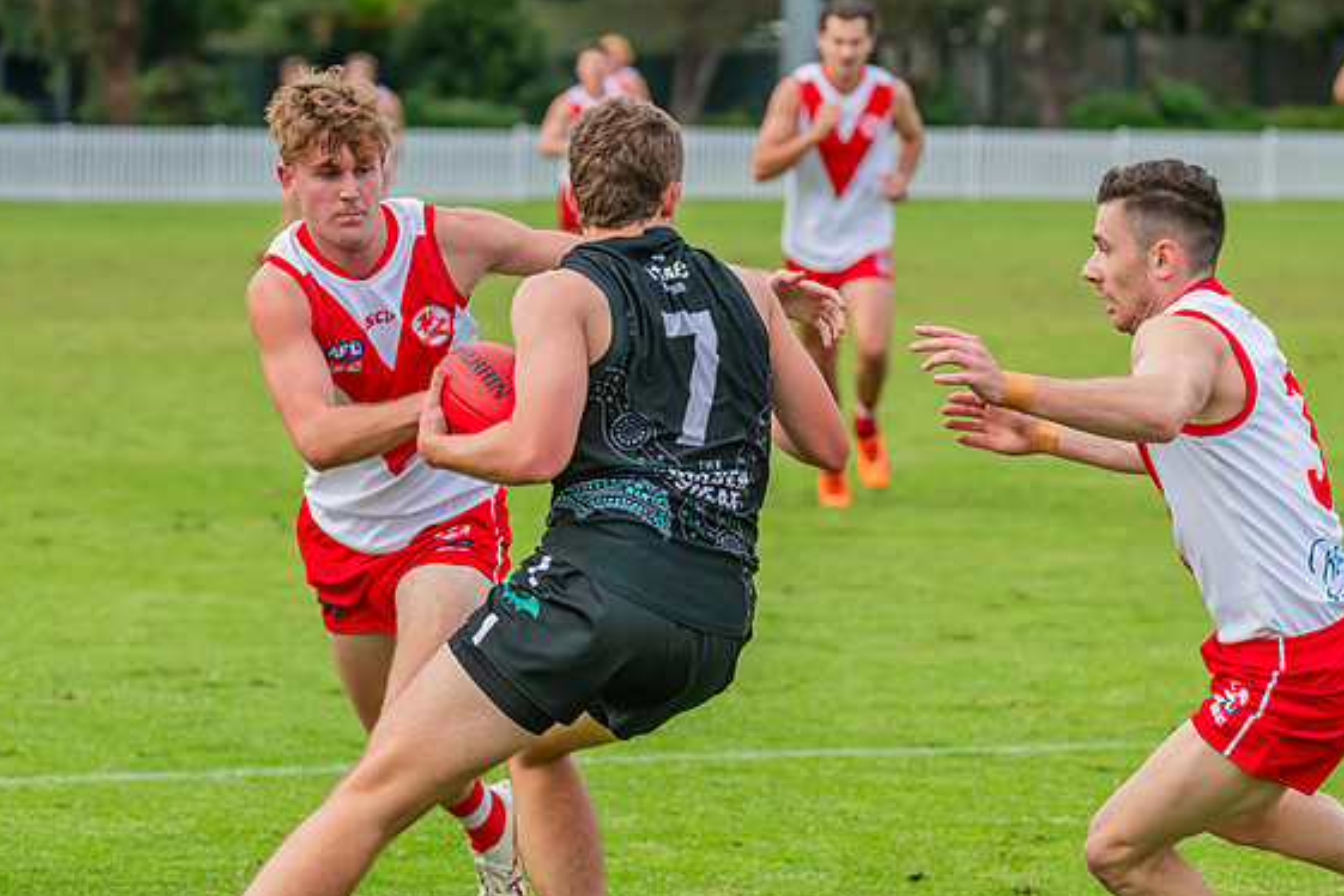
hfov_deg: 9.5
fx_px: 8101
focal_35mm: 217
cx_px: 519
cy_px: 359
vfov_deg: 6.3
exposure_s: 1/1600
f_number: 5.6
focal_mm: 170
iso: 800
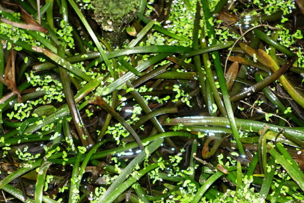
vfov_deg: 14.4
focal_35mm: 95
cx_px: 164
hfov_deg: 21.5
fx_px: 802
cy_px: 146
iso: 200
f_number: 2.8
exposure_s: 1/30
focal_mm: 23.14
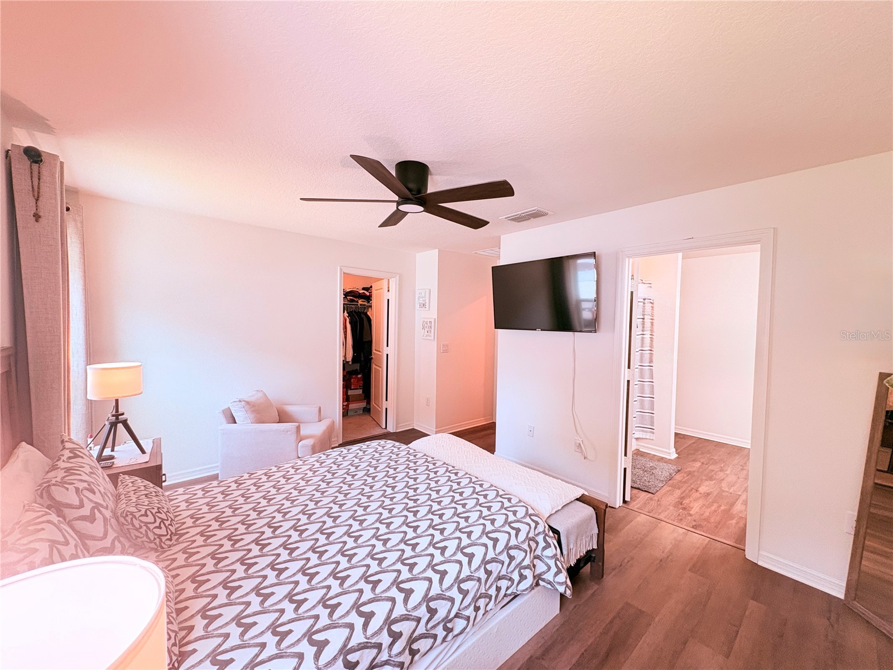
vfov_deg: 85.7
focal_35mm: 14
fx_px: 361
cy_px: 335
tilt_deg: -1.1
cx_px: 446
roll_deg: +0.4
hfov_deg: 102.1
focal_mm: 2.22
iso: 250
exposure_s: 1/60
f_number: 2.2
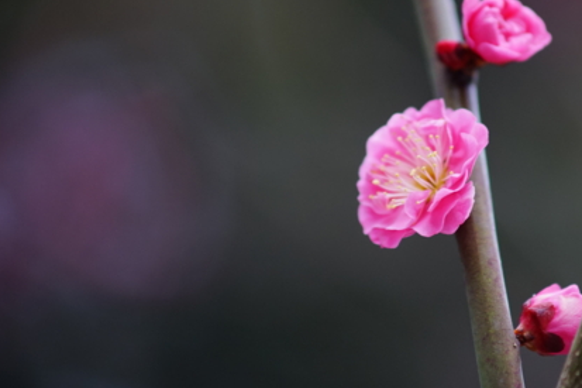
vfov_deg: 4.4
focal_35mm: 310
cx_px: 427
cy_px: 170
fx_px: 5009
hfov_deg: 6.6
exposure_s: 1/400
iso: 800
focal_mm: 200
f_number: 4
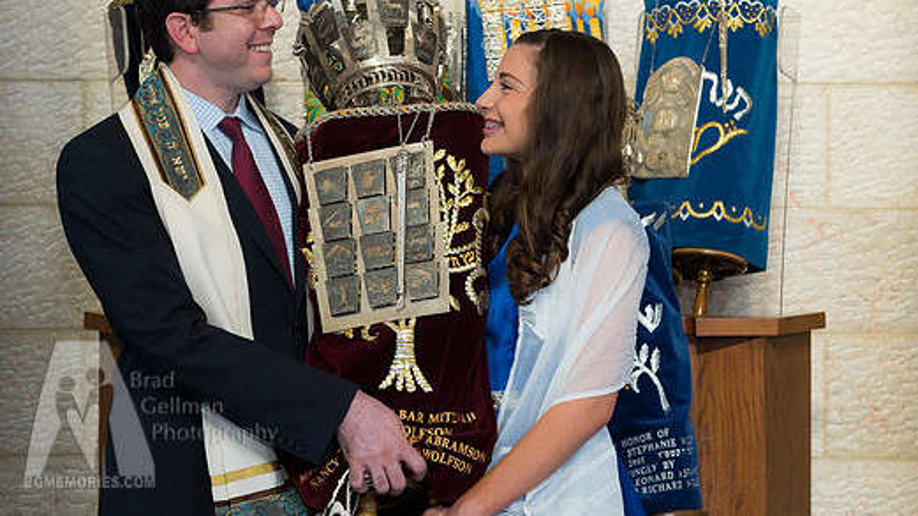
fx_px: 2020
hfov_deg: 25.6
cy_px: 210
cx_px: 436
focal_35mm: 83
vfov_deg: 14.6
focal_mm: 58
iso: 1250
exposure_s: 1/100
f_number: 5.6
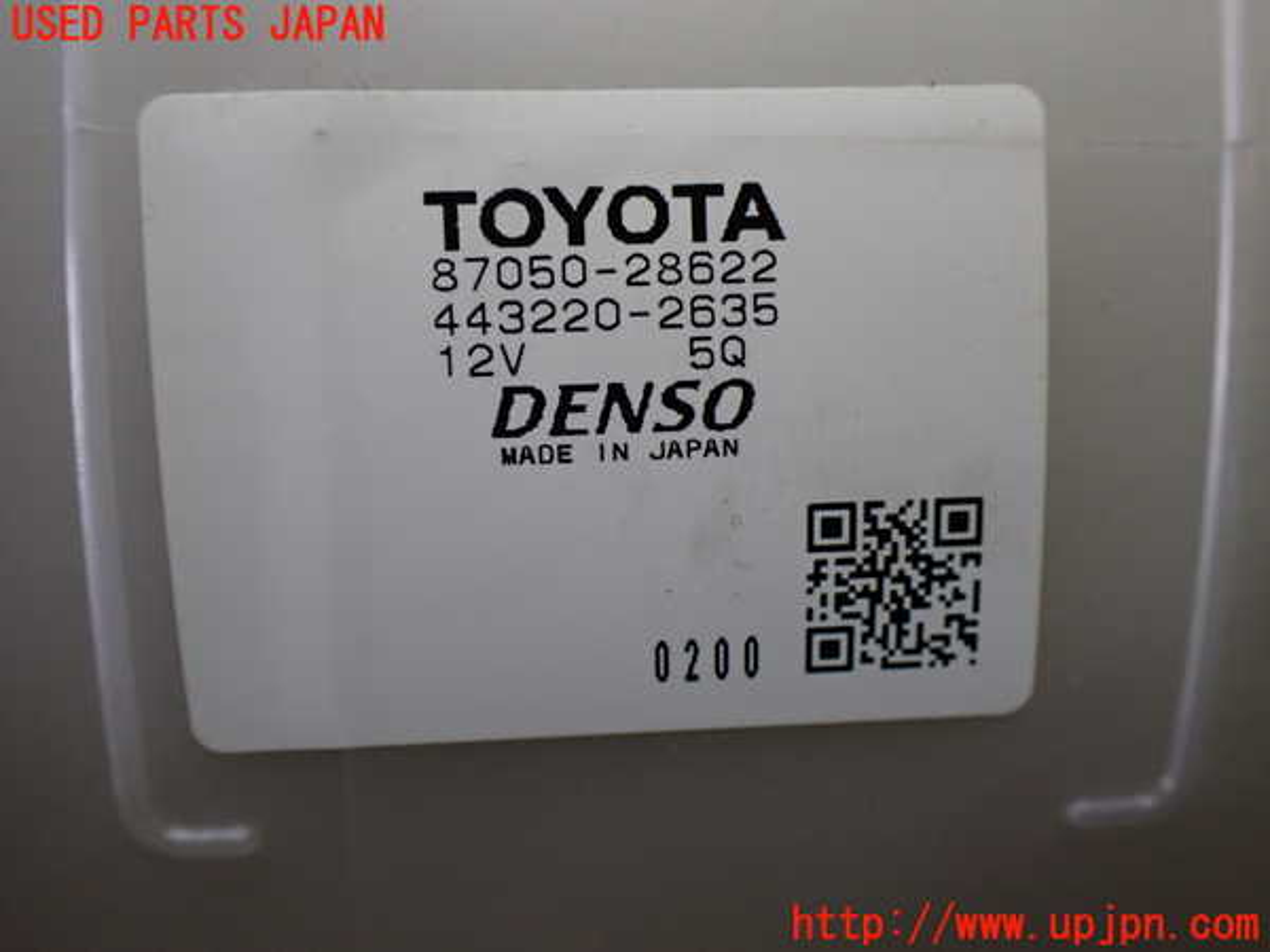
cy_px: 476
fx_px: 1101
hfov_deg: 60.0
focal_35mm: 30
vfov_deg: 46.8
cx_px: 635
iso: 400
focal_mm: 5.4
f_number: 2.3
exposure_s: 1/125
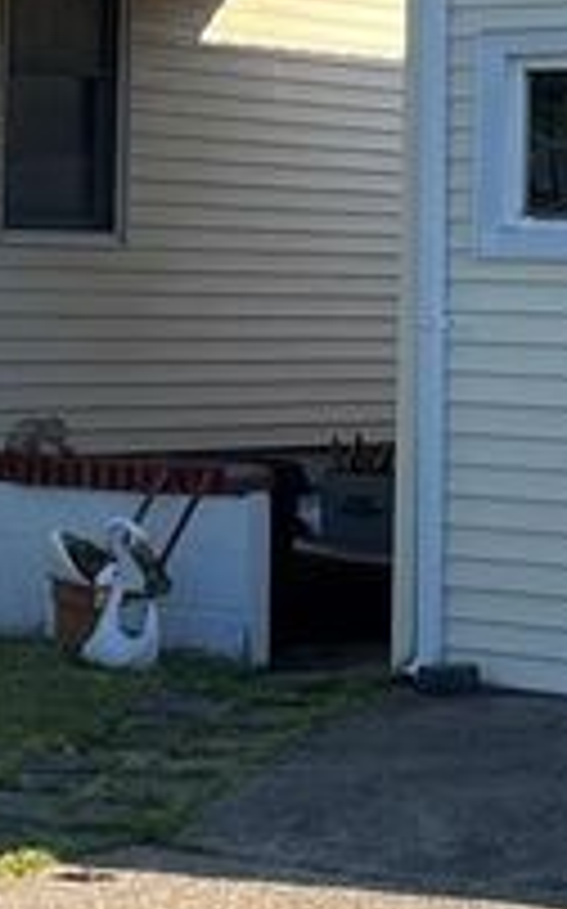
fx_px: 3466
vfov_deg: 14.8
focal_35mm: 140
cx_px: 22
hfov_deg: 9.3
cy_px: 81
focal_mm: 4.2
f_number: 1.6
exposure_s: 1/1642
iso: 32
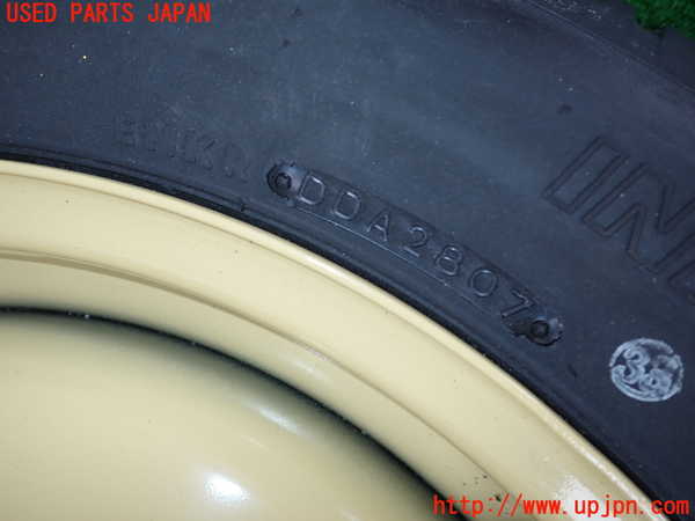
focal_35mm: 30
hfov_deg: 60.0
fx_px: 602
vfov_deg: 46.8
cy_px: 260
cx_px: 348
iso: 100
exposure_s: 1/30
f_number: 6.3
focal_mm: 5.4
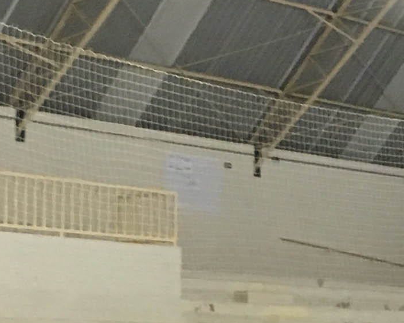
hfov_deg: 11.8
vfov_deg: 9.3
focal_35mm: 162
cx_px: 376
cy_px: 440
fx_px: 1937
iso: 200
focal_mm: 4.15
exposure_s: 1/24
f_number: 2.2
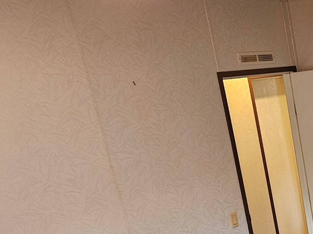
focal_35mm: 62
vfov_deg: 22.3
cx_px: 385
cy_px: 257
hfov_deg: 27.2
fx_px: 560
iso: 640
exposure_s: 1/120
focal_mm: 5.4
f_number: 1.8
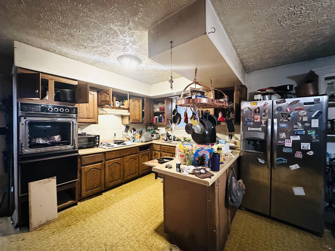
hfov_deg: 102.1
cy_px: 126
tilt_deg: -1.2
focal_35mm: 14
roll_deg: +0.6
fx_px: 135
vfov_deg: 85.7
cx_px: 168
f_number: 2.2
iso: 1000
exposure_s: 1/40
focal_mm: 2.22
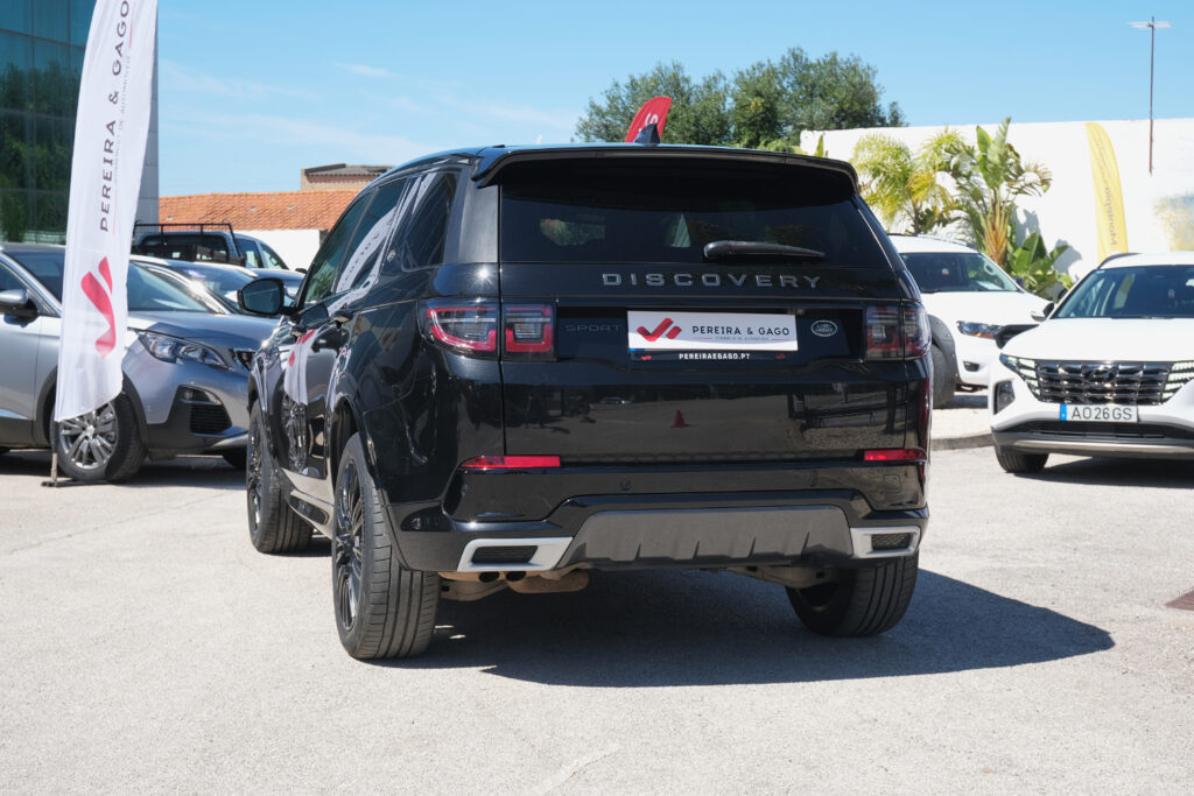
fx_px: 1758
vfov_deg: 25.5
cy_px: 398
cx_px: 597
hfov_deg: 37.5
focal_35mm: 53
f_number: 9
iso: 160
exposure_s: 1/200
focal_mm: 35.3
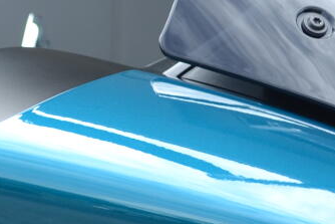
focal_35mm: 359
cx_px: -27
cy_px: 284
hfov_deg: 5.7
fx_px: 3342
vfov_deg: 3.8
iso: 100
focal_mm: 40
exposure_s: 1/160
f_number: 5.6
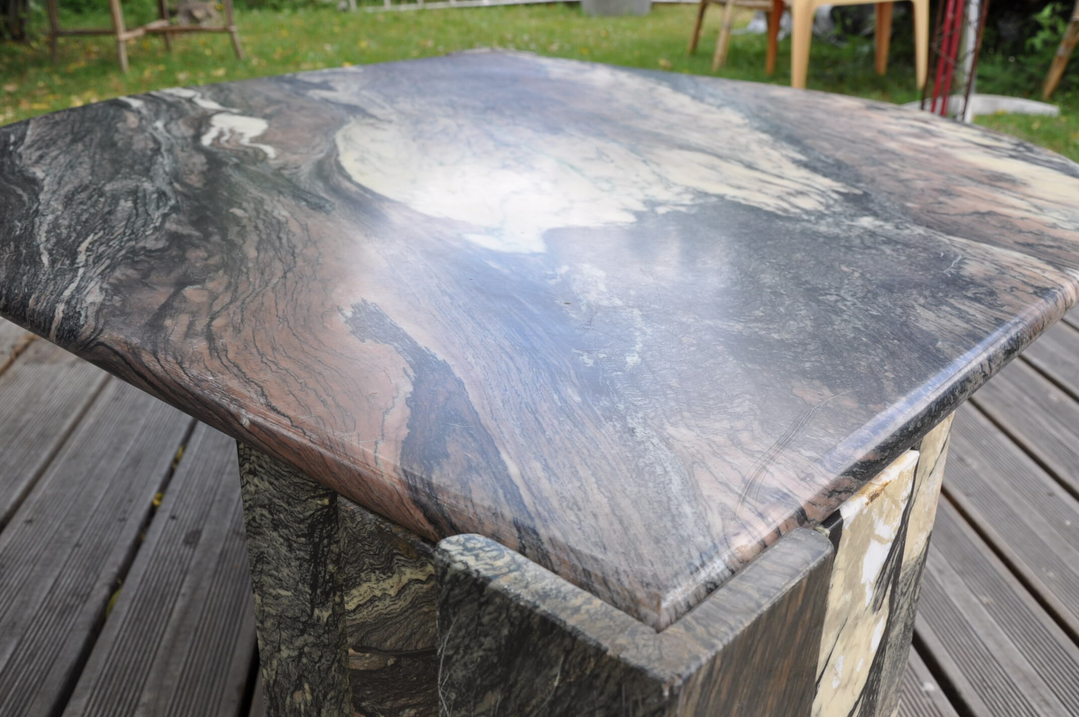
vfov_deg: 35.4
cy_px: 358
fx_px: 1123
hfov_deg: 51.3
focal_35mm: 38
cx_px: 540
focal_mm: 25
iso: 250
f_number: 9.5
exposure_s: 1/90
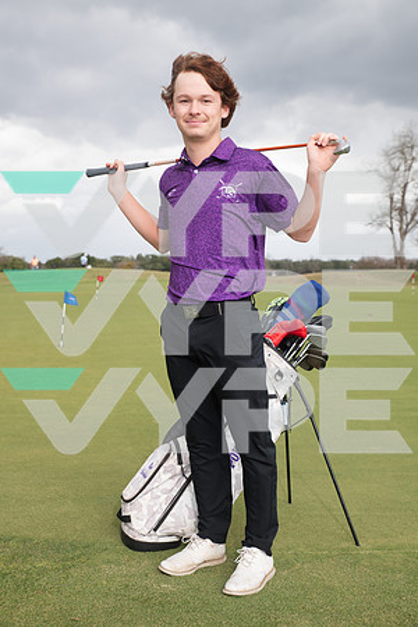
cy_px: 314
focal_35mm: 46
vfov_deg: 42.7
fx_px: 801
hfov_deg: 29.2
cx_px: 209
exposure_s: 1/320
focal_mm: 46
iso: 160
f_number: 6.3
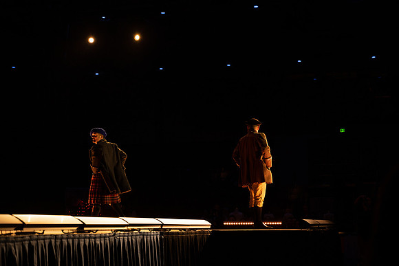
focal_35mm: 73
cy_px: 133
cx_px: 200
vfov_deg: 18.8
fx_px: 804
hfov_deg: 27.9
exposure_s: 1/400
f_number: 4
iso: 800
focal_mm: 70
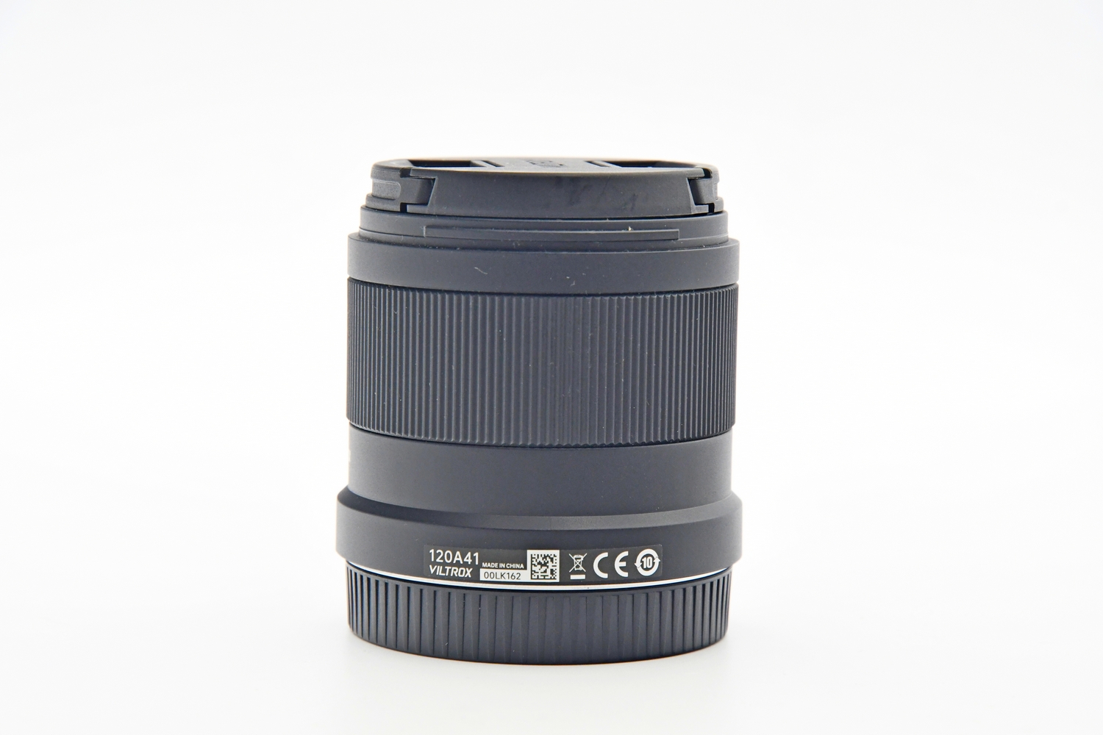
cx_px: 552
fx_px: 3676
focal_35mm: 120
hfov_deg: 17.1
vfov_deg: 11.4
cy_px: 368
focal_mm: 80
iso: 1250
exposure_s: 1/125
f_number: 8
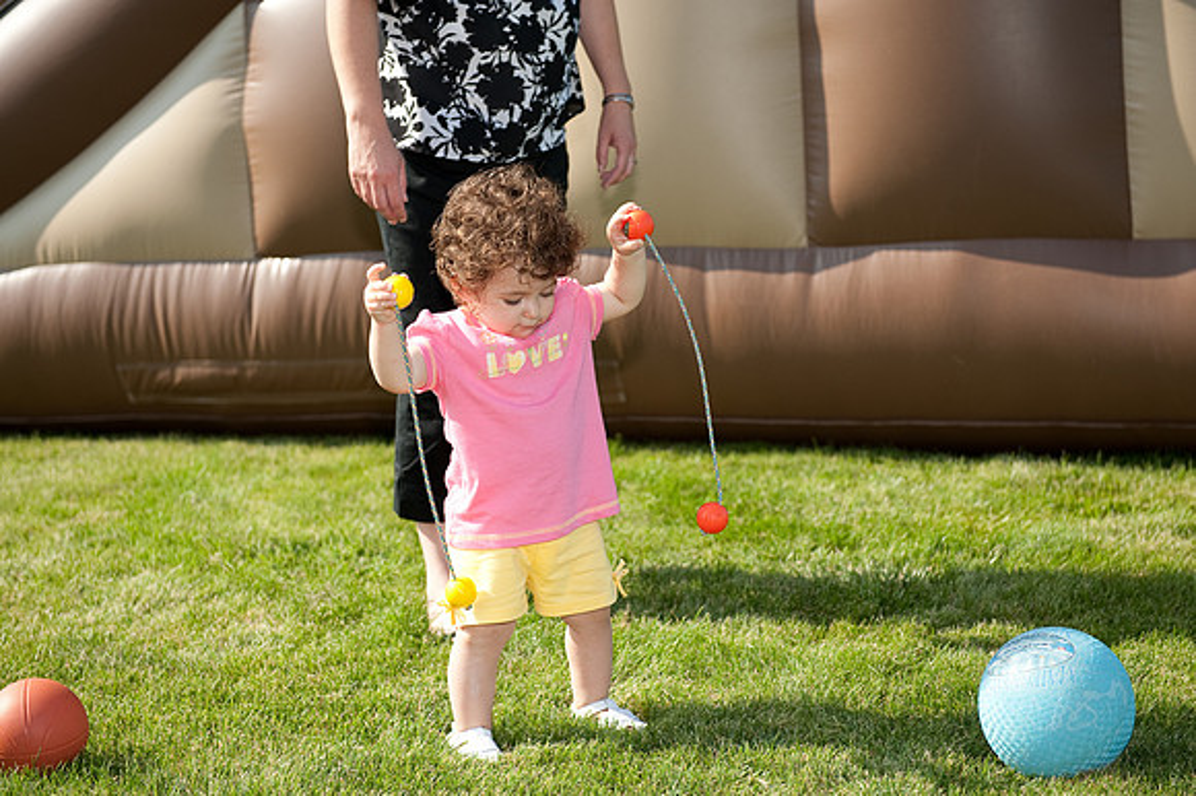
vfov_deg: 19.4
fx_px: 2324
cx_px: 598
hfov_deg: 28.9
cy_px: 398
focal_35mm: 70
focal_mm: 70
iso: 250
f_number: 4
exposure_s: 1/1600
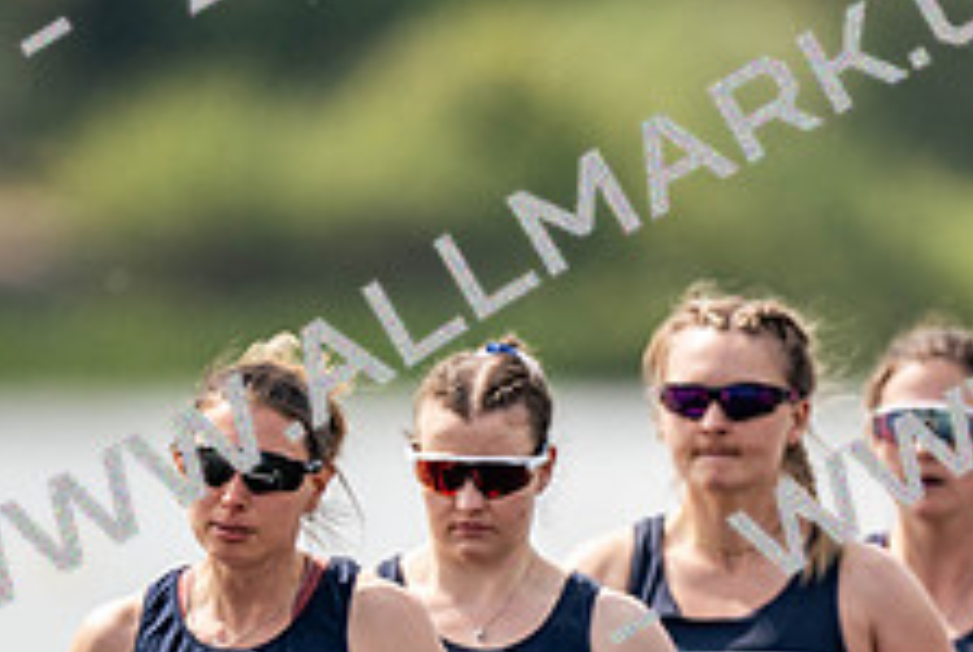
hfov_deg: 1.3
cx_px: 413
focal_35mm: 1553
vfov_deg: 0.9
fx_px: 42029
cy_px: 650
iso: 320
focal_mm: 600
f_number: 4
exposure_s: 1/2500
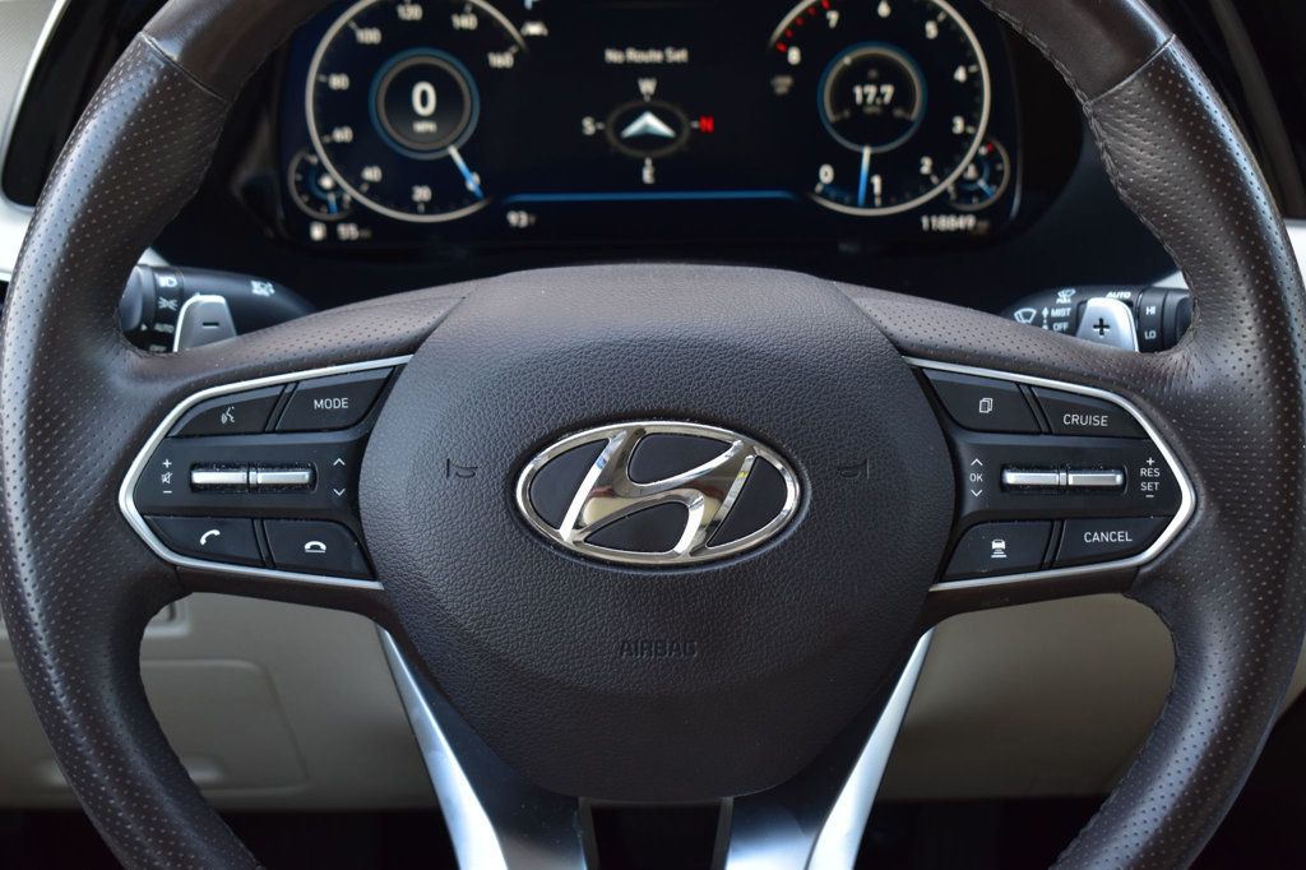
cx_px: 653
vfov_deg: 20.1
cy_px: 435
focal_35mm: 68
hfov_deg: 29.9
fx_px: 2448
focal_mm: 45
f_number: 7.1
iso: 400
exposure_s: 1/30
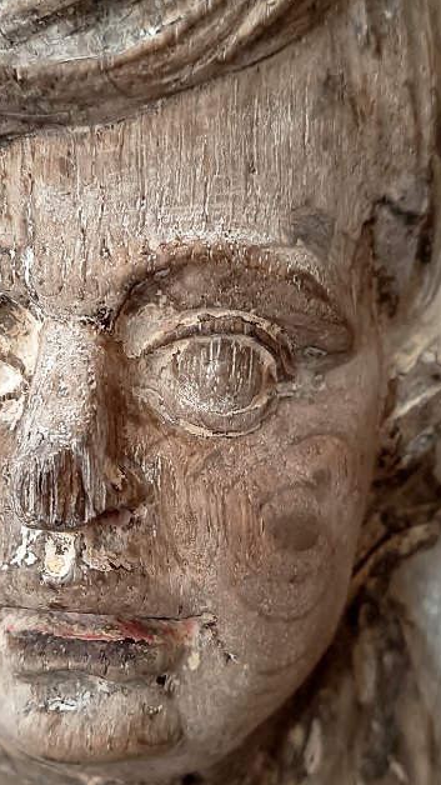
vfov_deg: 41.2
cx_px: 170
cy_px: 445
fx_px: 1040
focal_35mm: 50
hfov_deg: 23.9
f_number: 1.7
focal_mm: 5.24
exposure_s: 1/25
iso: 775
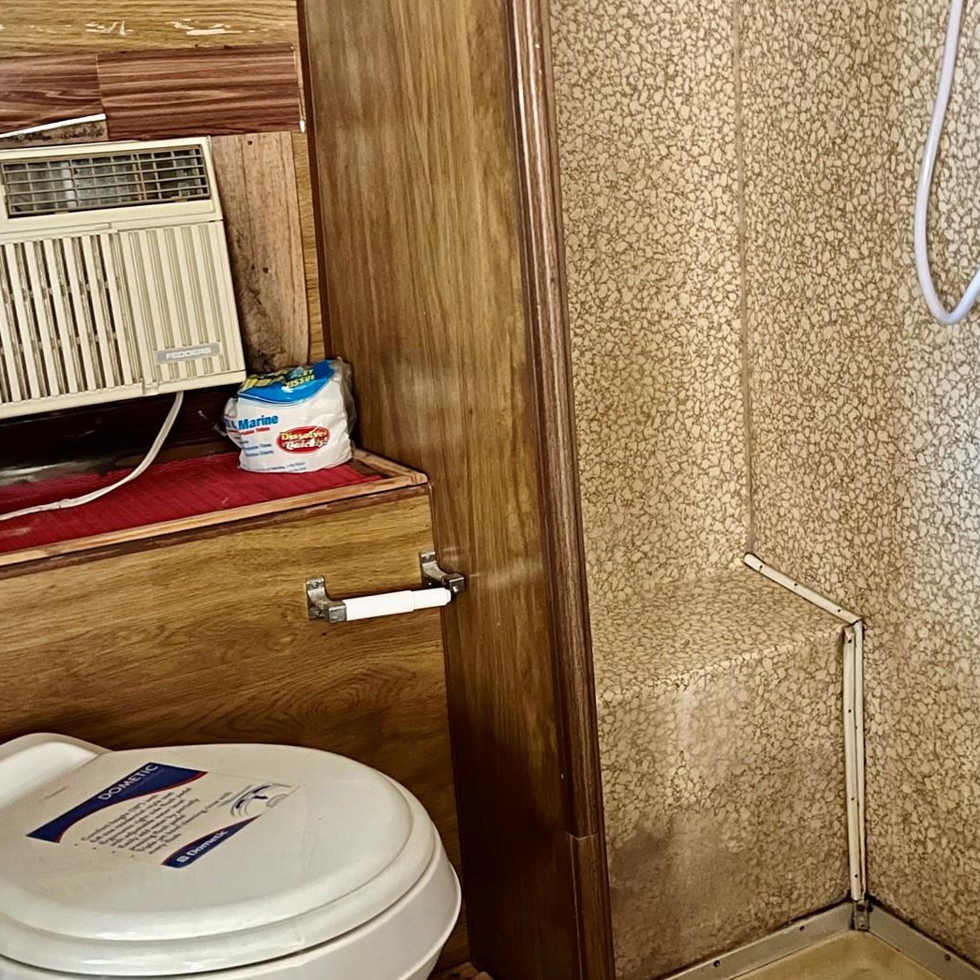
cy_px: 512
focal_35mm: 45
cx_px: 499
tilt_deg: -15.5
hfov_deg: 37.6
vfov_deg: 37.5
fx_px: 1441
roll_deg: +5.5
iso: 640
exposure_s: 1/16
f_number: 1.5
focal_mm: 5.7
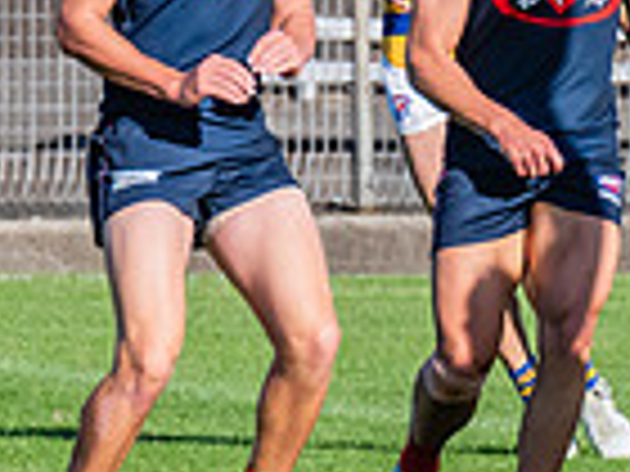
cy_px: -113
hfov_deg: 0.9
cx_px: 993
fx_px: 38547
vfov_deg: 0.7
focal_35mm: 2118
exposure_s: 1/1600
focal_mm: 380
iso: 800
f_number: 9
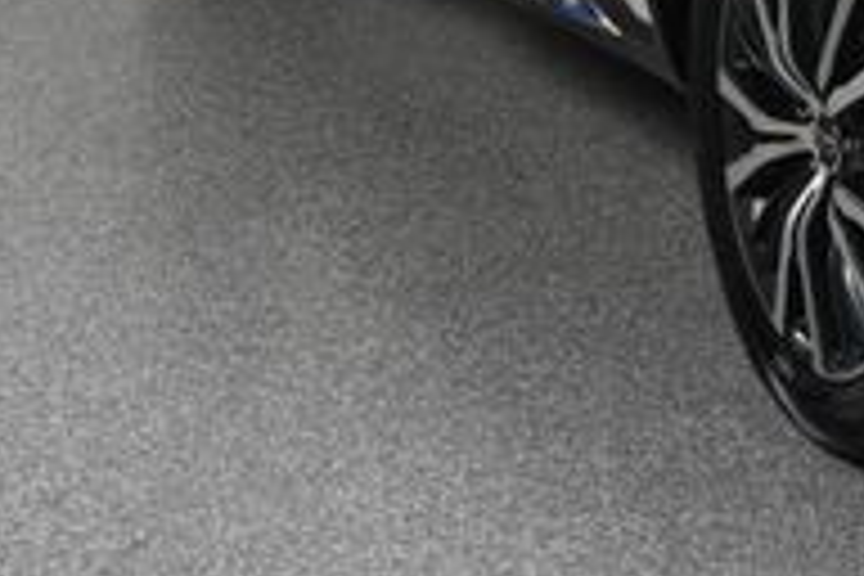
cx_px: 1274
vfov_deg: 8.9
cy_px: -333
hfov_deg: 13.0
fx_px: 3600
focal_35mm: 150
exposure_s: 1/160
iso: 100
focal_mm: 30
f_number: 11
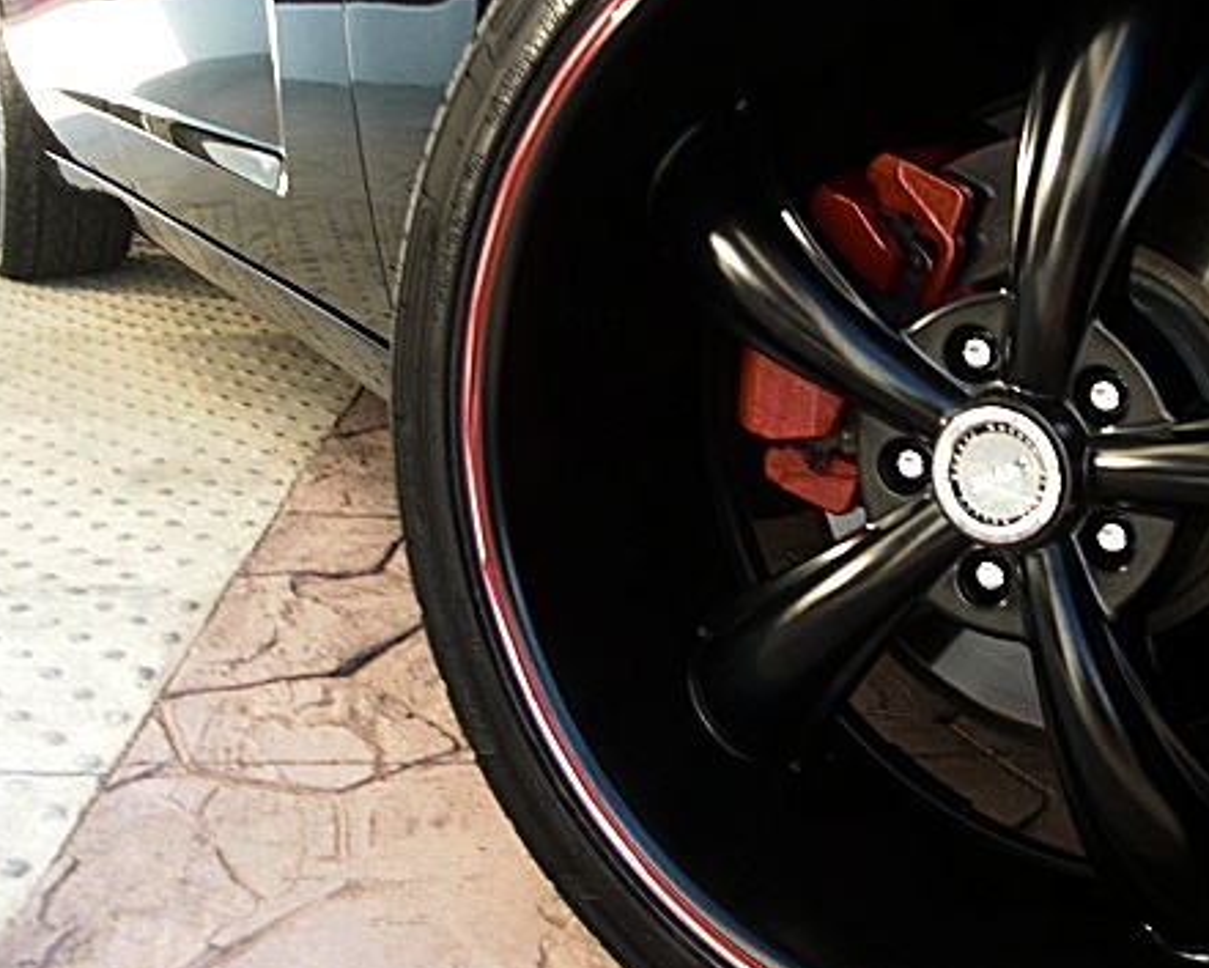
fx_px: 1825
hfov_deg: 36.2
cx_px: 822
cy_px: 417
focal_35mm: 51
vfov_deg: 29.7
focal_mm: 6.3
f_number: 2.8
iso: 100
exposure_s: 1/100
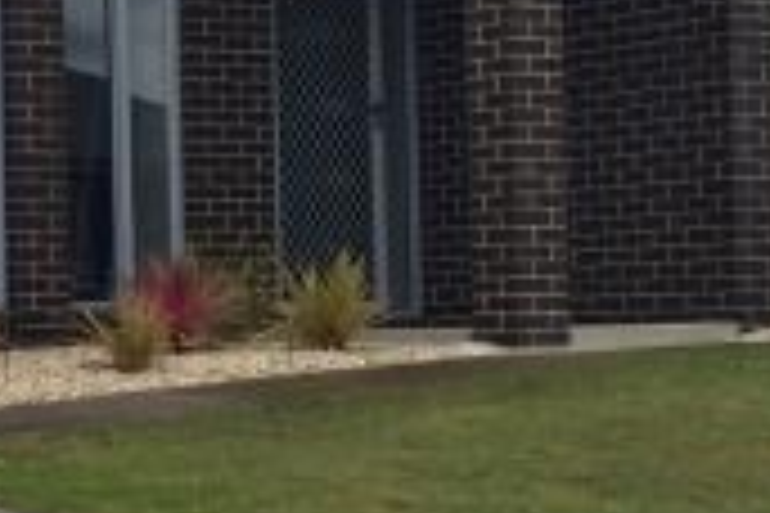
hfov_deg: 14.4
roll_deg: +1.9
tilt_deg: +2.2
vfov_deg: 9.7
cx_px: 41
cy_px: 279
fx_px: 3016
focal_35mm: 141
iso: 32
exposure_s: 1/507
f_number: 2.2
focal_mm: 4.15
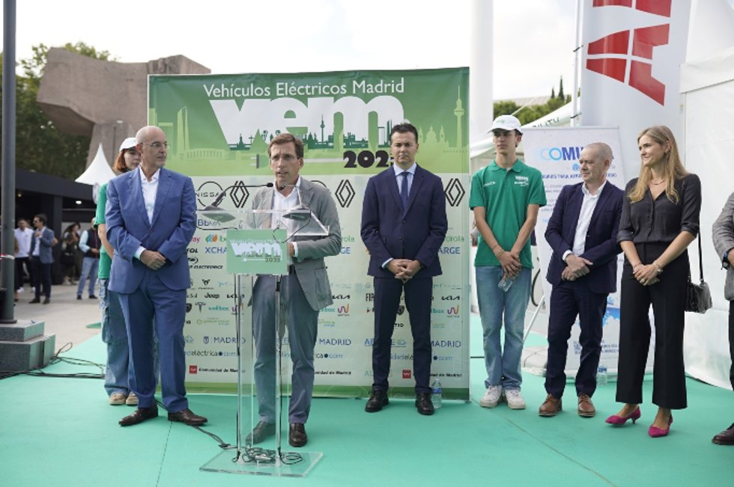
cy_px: 244
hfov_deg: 54.5
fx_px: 713
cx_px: 367
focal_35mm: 35
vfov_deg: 37.8
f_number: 2.2
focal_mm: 35
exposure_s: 1/1000
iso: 100
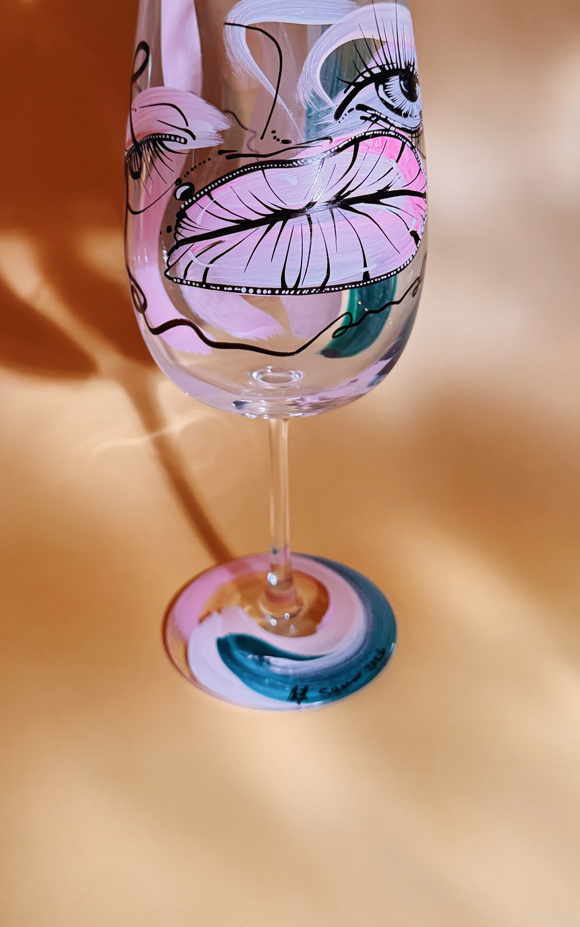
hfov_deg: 37.3
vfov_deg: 55.9
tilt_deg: -20.6
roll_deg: +0.9
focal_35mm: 34
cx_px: 278
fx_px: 860
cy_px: 333
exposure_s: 1/59
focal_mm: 6.76
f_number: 1.78
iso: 400
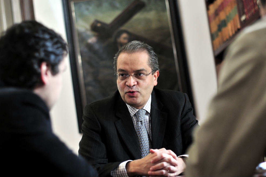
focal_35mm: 75
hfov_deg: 27.0
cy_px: 88
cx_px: 133
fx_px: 554
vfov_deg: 18.2
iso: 500
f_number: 2
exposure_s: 1/125
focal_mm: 50
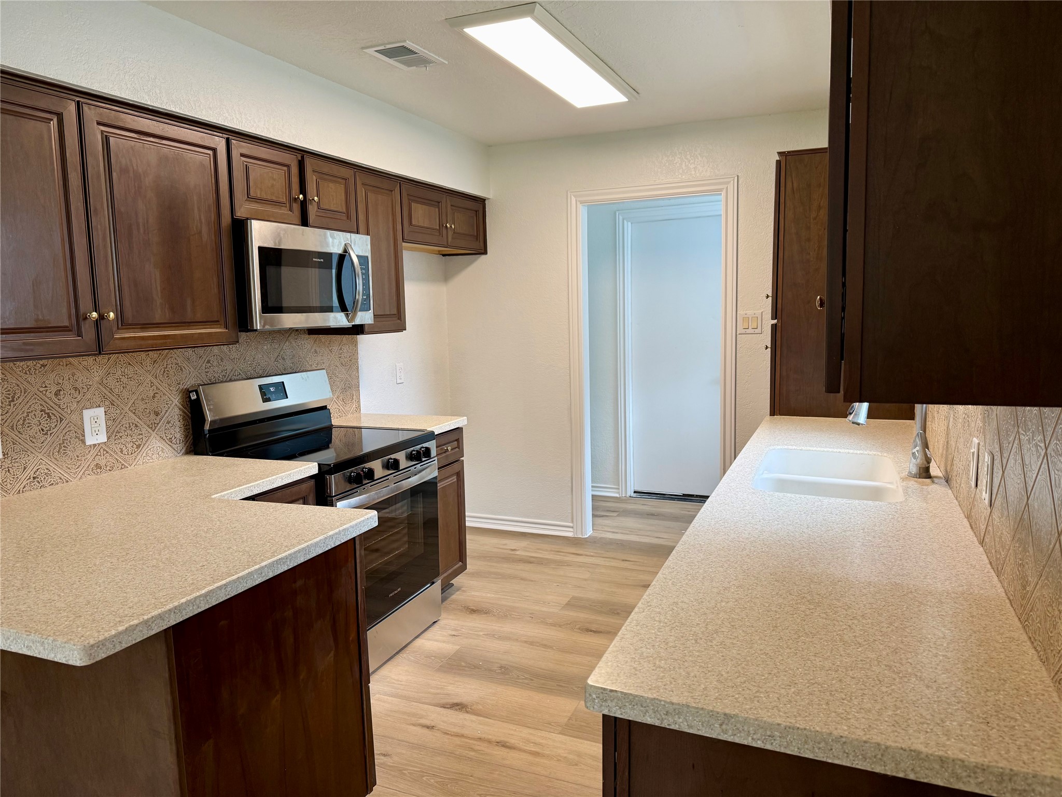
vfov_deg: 56.8
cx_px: 531
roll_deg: +1.6
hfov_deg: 71.6
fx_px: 736
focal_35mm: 24
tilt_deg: -5.3
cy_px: 398
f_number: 1.78
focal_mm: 6.76
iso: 125
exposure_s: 1/120
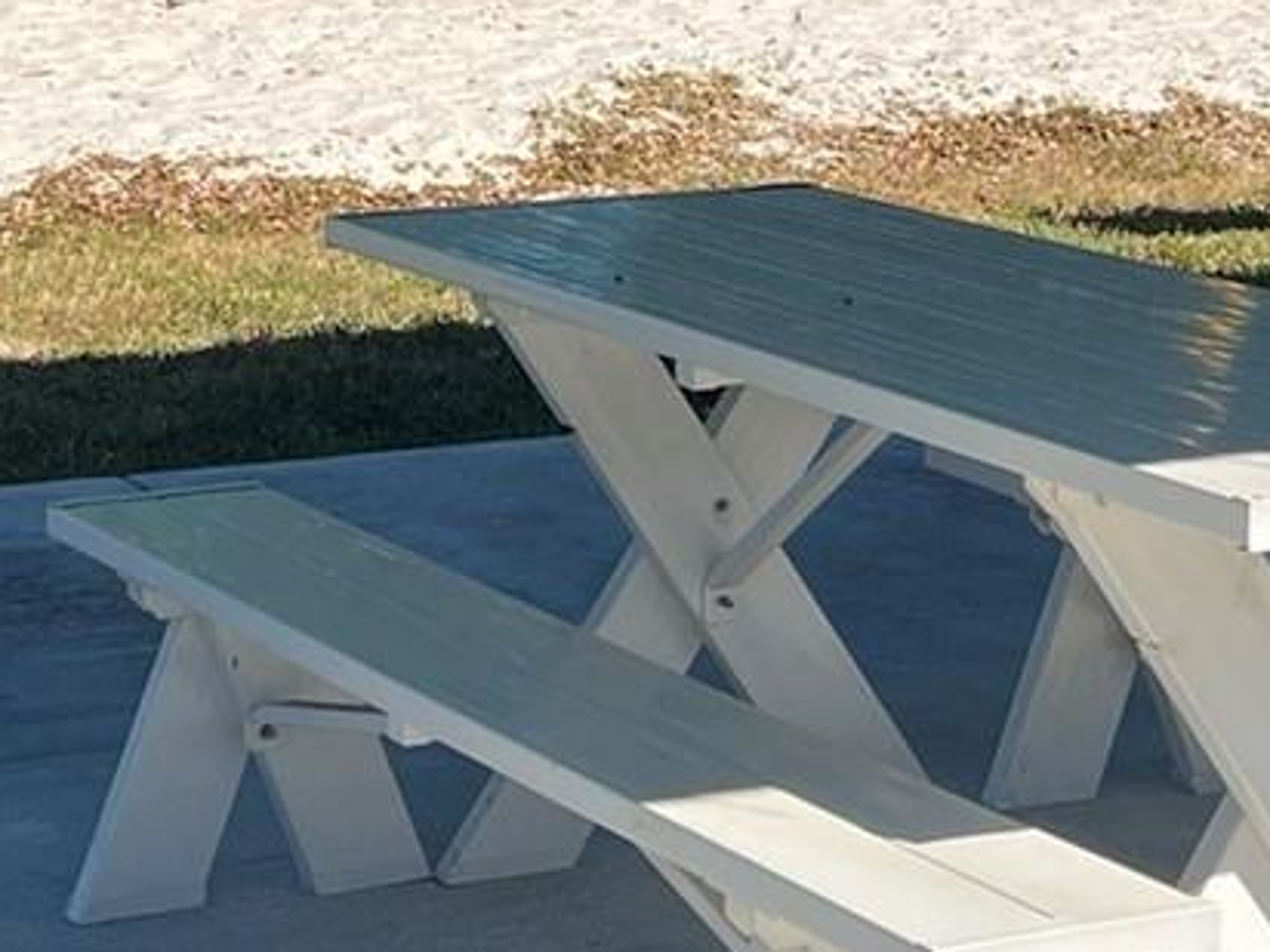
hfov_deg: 19.4
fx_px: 3706
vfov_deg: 14.3
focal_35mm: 101
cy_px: -139
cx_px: 388
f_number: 1.5
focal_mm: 5.7
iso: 50
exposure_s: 1/3257
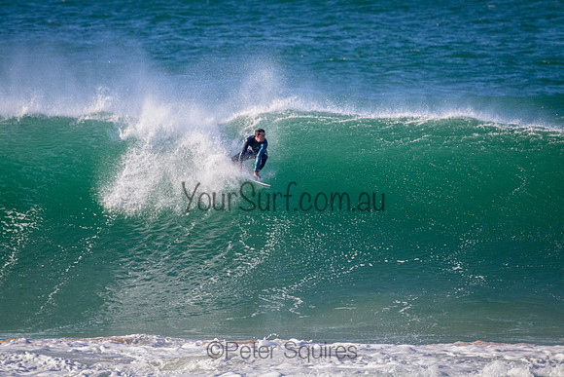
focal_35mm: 800
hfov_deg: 2.6
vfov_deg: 1.7
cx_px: 282
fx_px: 12536
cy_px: 188
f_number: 11
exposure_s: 1/2000
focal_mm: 800
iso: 2500
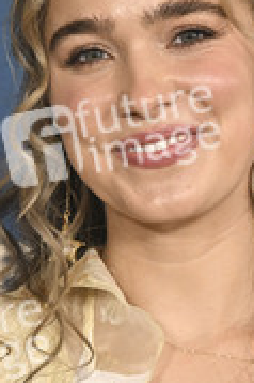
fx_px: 2322
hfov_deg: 6.3
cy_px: 244
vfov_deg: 9.4
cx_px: 173
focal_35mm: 219
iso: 2000
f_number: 5
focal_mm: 98
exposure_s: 1/320
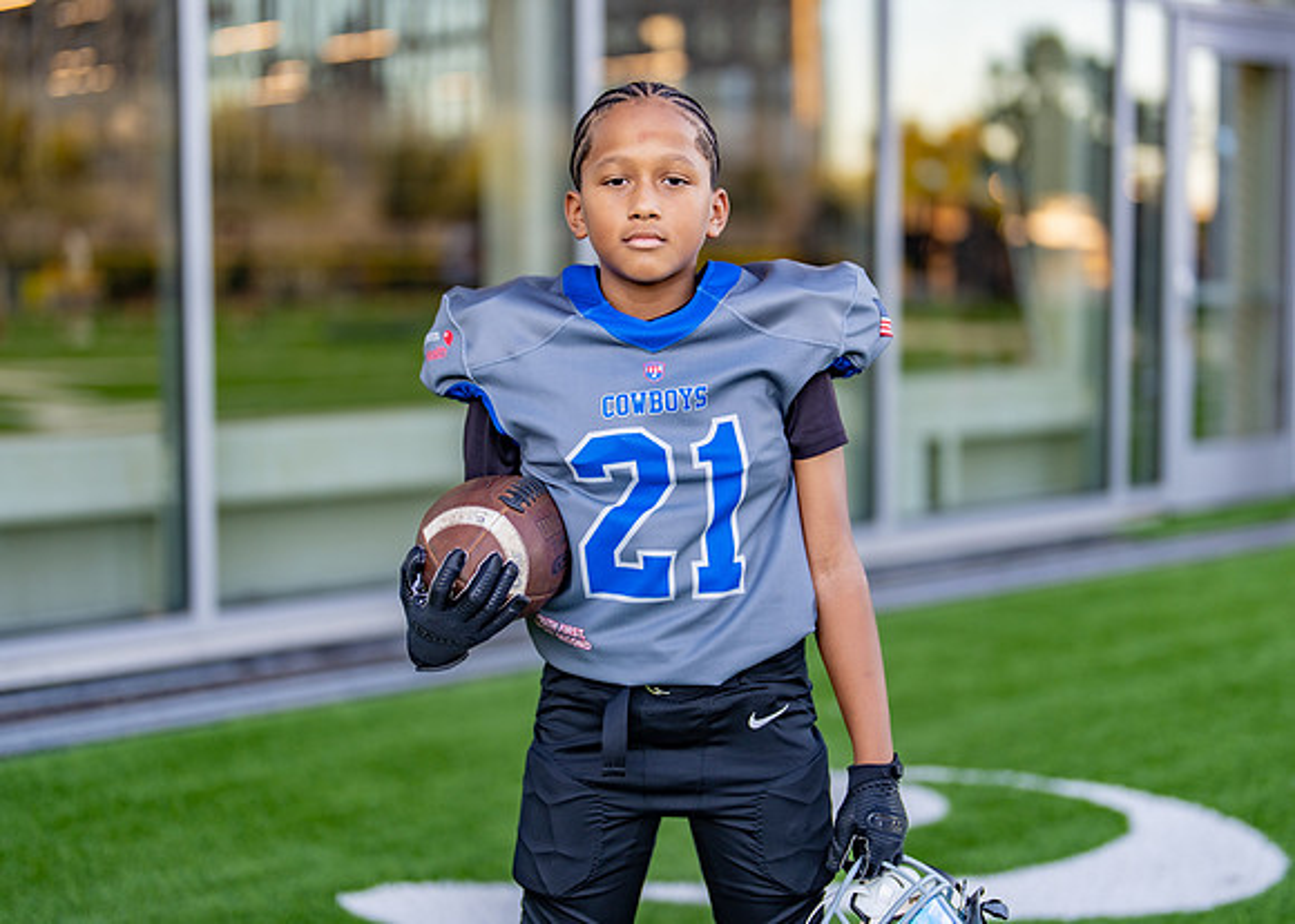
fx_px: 2163
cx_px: 687
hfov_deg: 33.3
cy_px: 415
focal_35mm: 59
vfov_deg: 24.1
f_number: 1.2
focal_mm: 50
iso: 100
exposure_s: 1/400
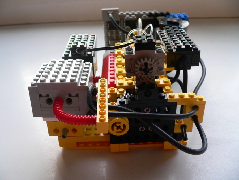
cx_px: 120
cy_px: 90
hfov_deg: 51.4
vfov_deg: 39.7
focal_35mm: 36
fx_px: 249
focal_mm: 6
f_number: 2.8
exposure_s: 1/40
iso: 200
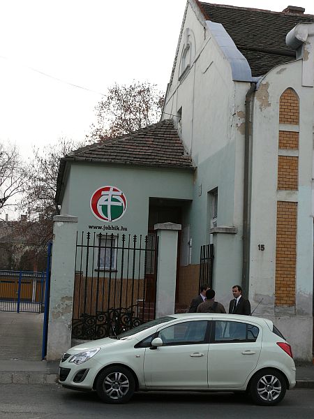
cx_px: 157
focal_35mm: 57
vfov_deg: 33.8
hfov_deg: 25.7
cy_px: 210
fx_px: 689
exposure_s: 1/200
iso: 100
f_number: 4
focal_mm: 9.9
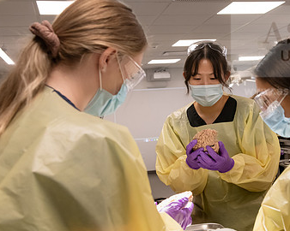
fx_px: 498
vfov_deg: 26.2
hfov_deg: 32.1
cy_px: 109
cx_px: 205
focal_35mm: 58
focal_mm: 36
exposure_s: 1/250
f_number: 5.6
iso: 1250
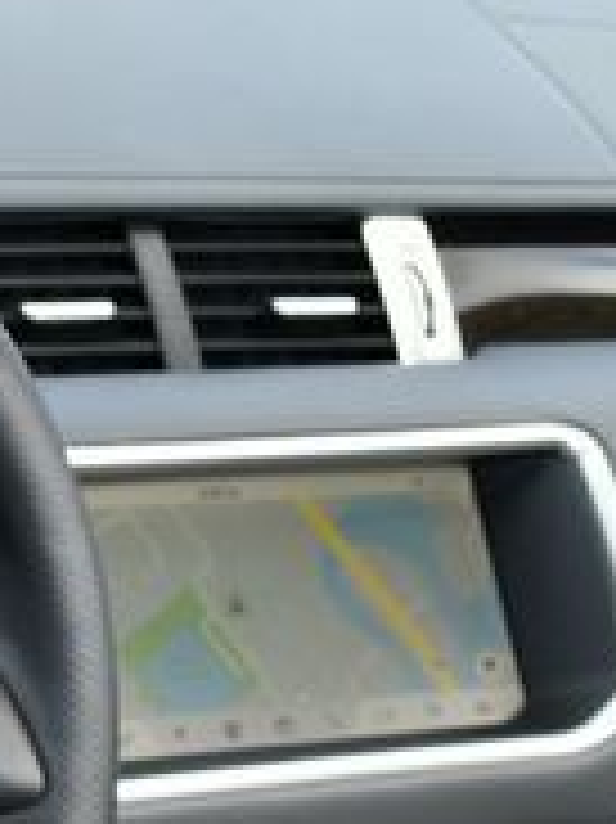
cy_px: 747
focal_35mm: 135
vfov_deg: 14.5
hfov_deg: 10.5
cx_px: -369
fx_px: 3207
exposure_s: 1/250
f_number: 5.6
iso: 360
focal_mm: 20
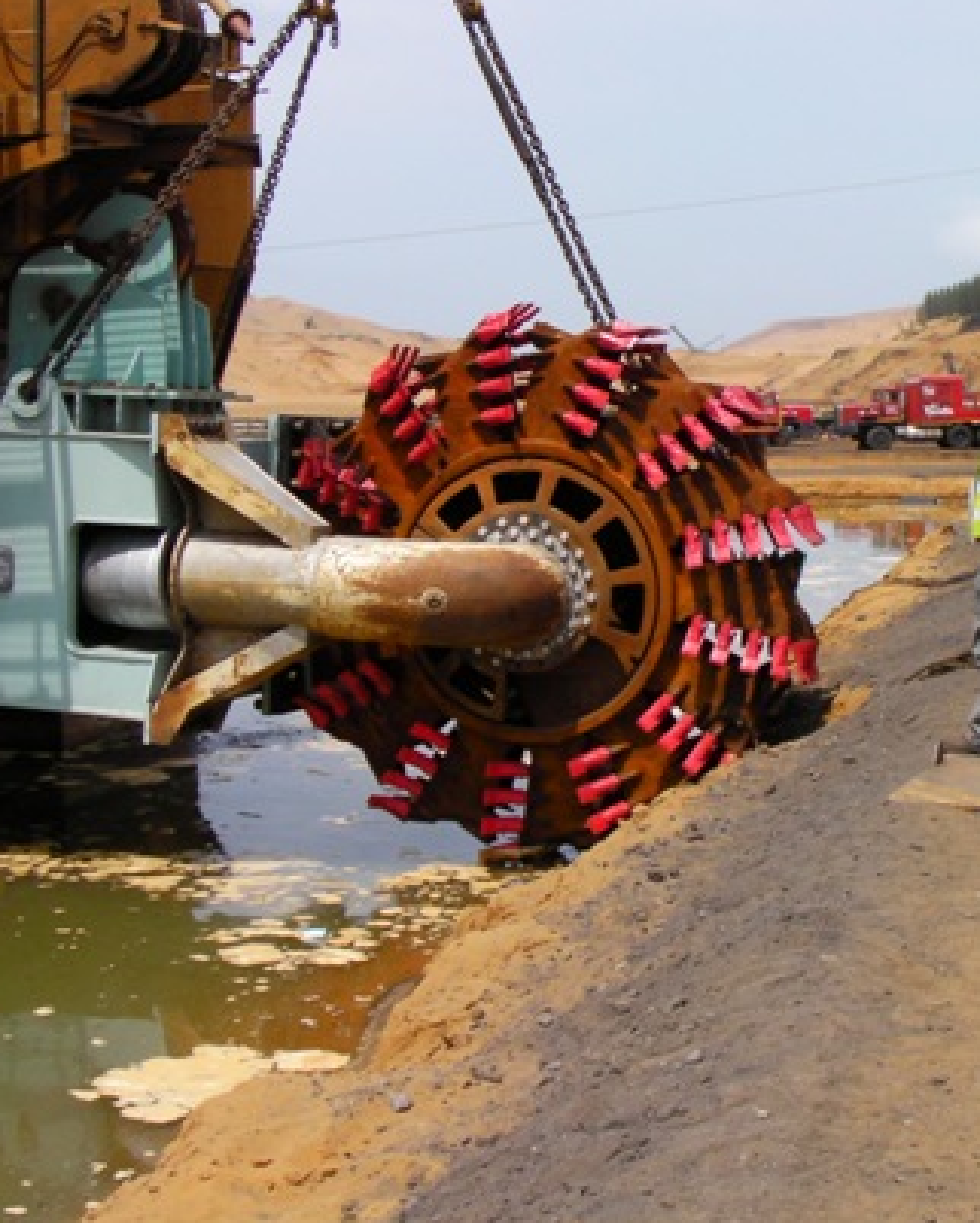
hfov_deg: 25.4
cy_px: 526
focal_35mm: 59
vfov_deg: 31.9
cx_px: 779
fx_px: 2137
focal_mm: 6.3
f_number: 4.5
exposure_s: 1/416
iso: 50
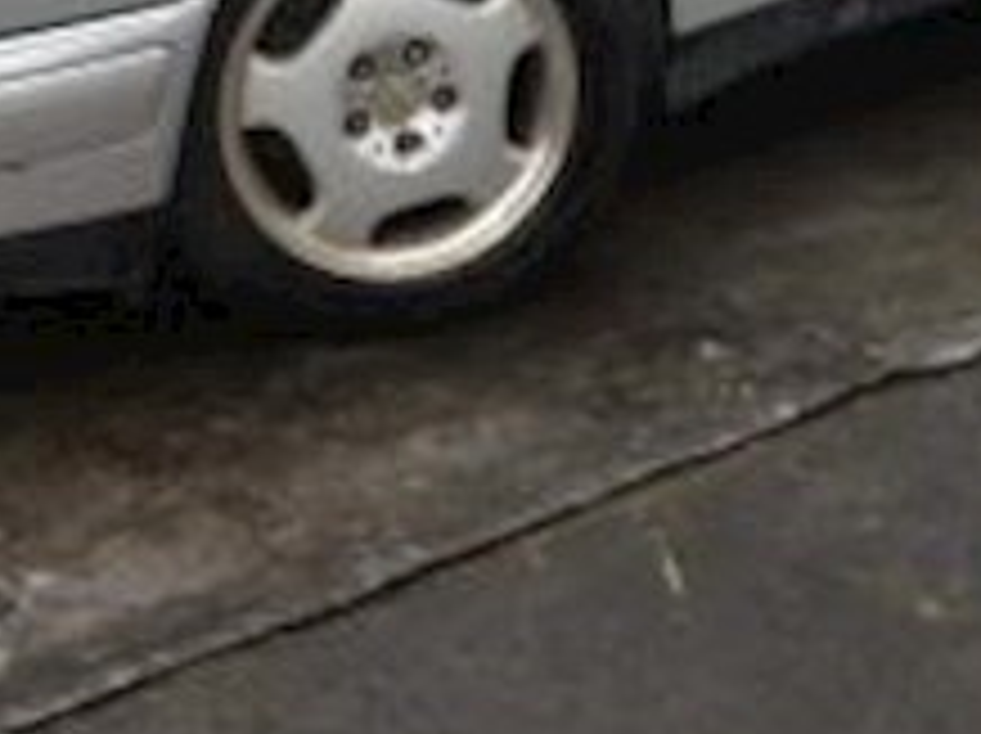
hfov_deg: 20.1
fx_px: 2746
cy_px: -234
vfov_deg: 14.5
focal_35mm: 97
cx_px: 756
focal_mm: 5.5
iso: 125
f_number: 2.8
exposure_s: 1/30
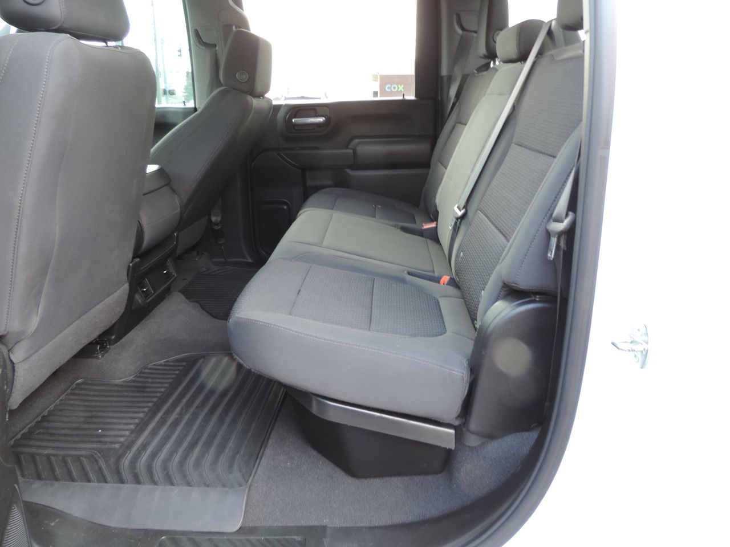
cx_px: 365
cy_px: 274
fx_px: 506
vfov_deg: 56.8
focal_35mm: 24
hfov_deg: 71.6
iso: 180
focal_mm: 4.3
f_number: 3
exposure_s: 1/30
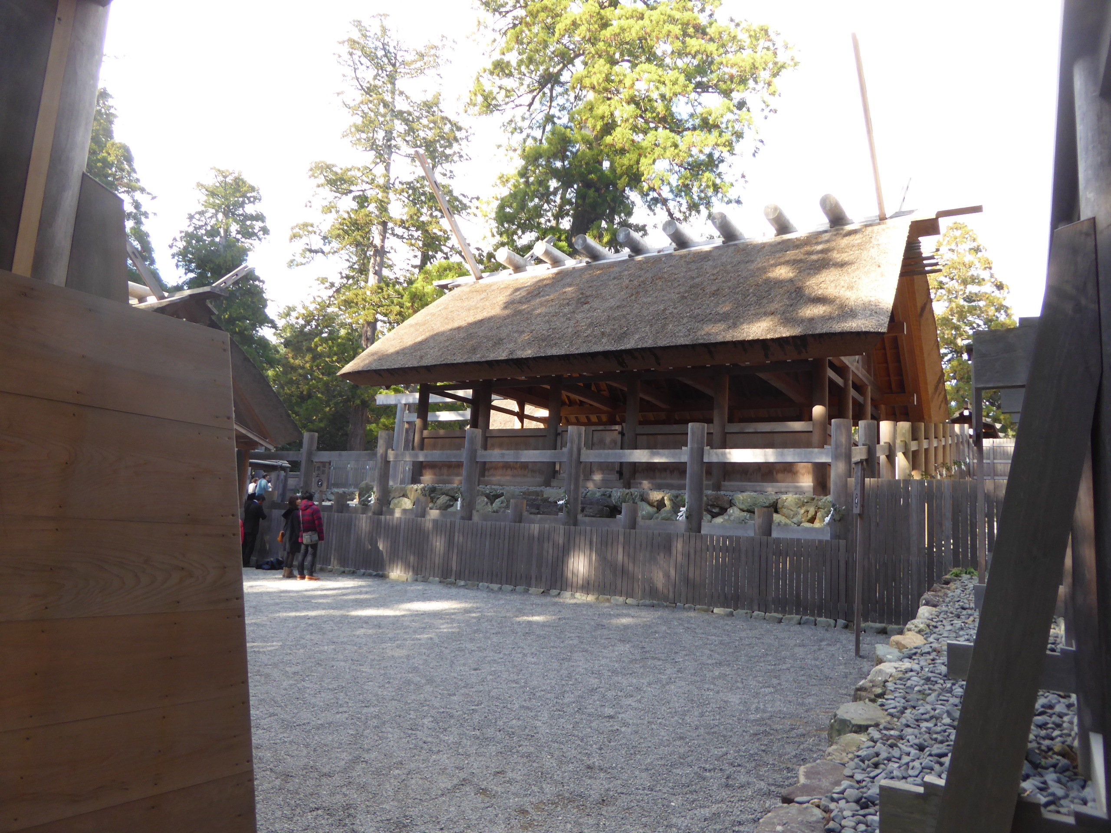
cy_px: 416
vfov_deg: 54.9
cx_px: 556
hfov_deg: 69.4
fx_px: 802
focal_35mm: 25
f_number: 3.3
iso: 100
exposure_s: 1/80
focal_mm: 4.3
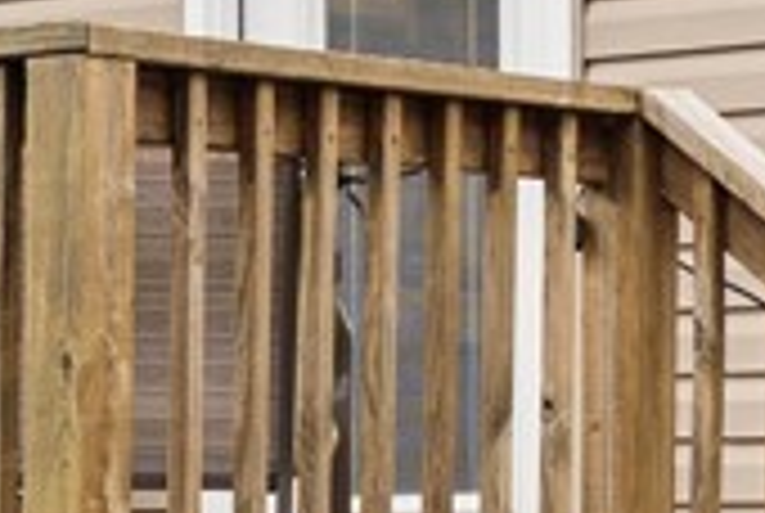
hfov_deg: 9.2
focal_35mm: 223
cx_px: 40
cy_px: 698
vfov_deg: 6.1
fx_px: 4747
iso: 200
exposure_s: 1/80
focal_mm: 35
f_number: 7.1
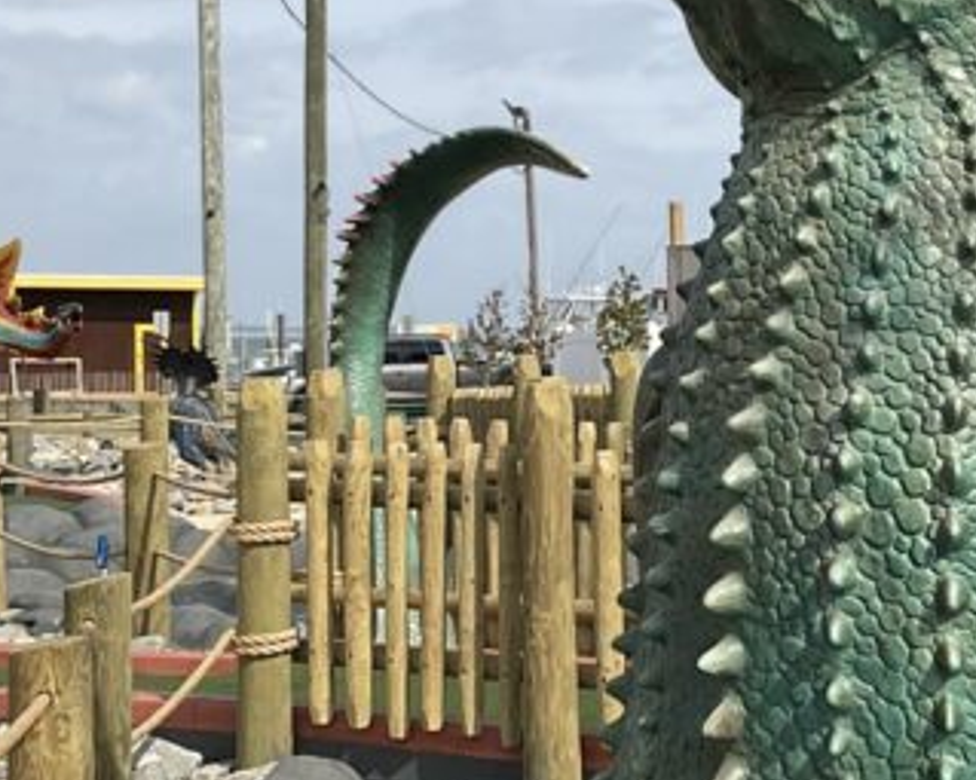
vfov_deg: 16.9
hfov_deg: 20.7
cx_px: 841
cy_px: 413
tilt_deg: -3.7
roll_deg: -0.8
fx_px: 2628
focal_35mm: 91
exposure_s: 1/2058
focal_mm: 3
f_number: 1.8
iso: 16
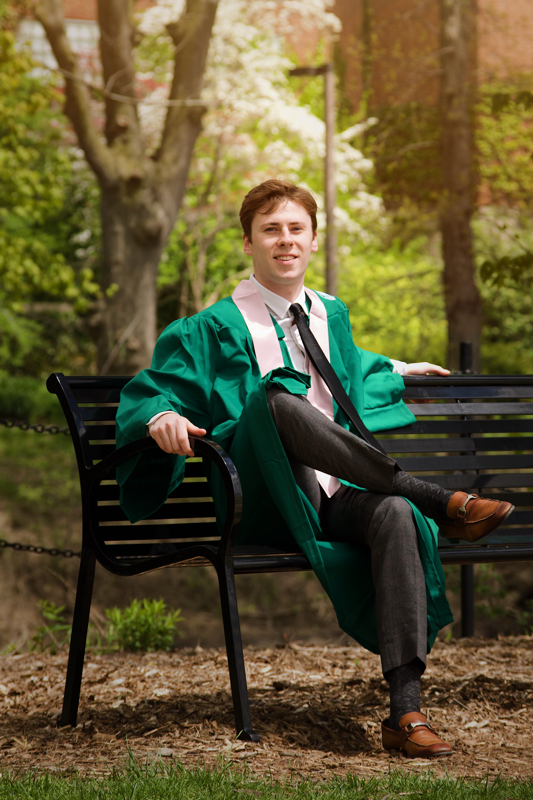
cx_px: 309
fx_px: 4109
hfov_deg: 7.4
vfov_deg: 11.1
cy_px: 330
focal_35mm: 185
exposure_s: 1/500
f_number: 5.6
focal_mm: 98
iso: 220
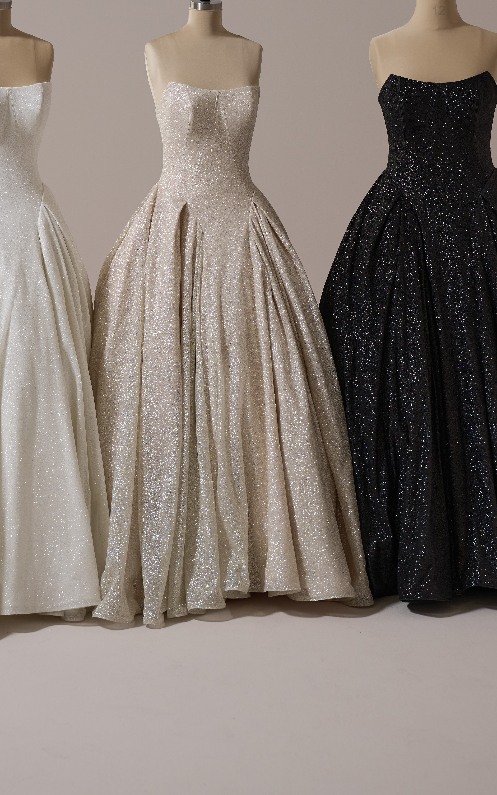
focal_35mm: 75
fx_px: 1625
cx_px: 218
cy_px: 298
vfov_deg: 27.4
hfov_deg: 17.4
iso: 200
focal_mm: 41
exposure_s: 1/160
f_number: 3.2
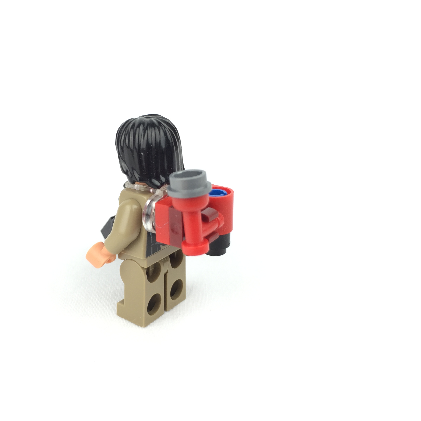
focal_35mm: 35
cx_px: 138
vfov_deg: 47.2
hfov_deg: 46.4
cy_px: 214
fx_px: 482
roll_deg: -0.1
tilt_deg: -21.8
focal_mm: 4.15
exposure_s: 1/60
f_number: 2.2
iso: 32
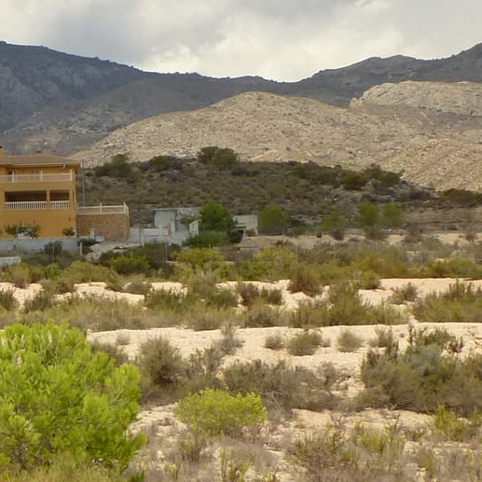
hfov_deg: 14.9
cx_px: -331
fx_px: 1654
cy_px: 187
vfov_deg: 16.6
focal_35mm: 105
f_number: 4
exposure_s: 1/1300
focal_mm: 5.4
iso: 100
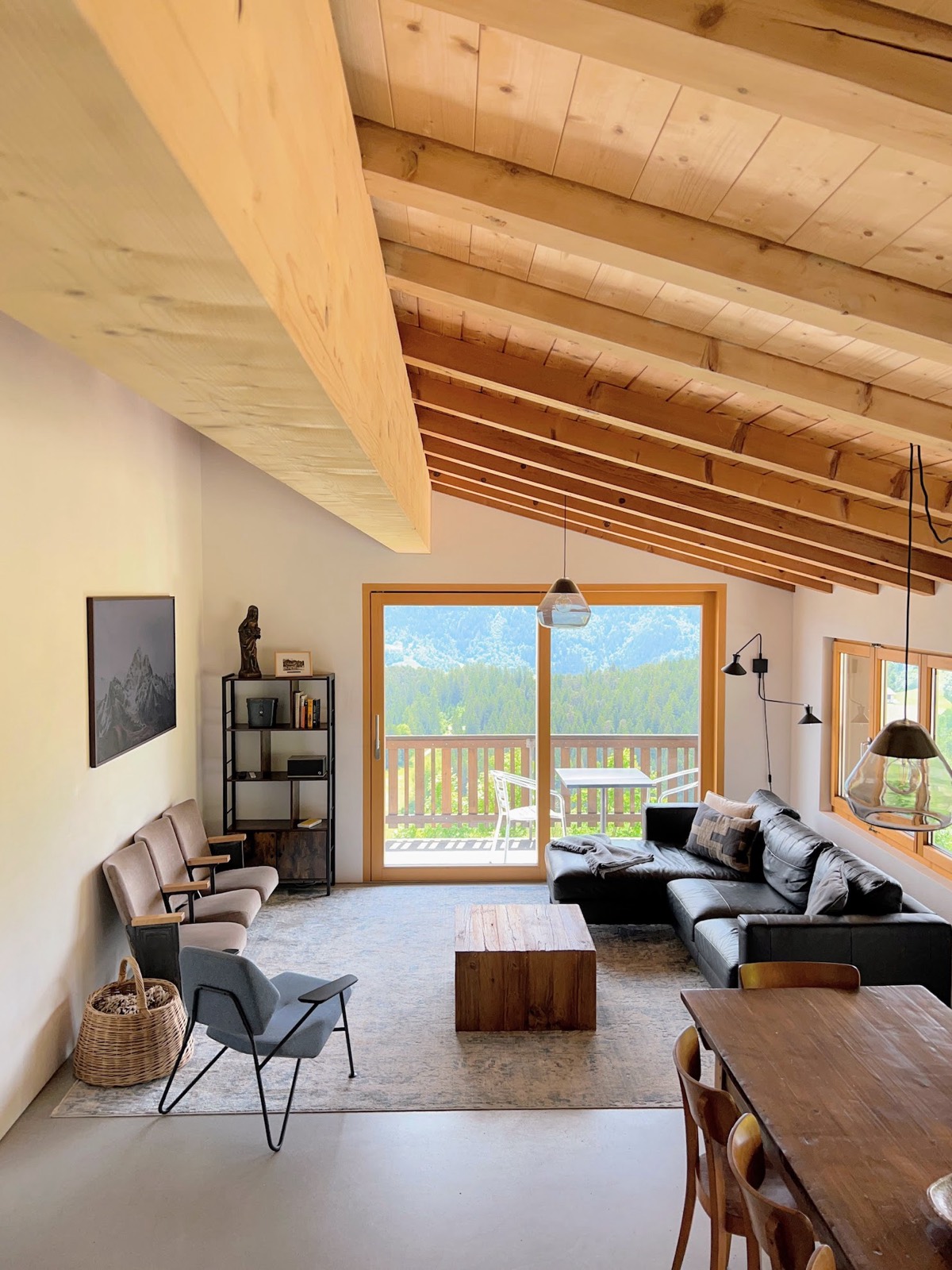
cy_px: 635
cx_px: 476
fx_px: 953
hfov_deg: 53.1
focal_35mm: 26
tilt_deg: -4.5
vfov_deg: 67.3
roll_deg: +2.2
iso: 40
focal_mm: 5.7
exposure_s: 1/182
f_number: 1.5
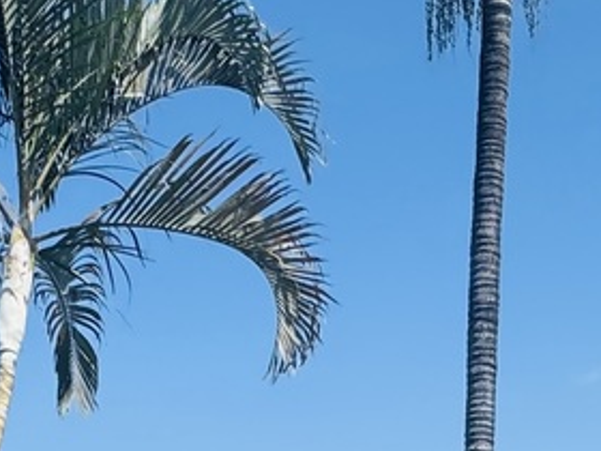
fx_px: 1302
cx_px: 343
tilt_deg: -4.9
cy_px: 894
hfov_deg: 26.0
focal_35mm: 75
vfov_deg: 15.7
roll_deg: +0.7
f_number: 2.2
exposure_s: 1/1832
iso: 50
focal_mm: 2.22
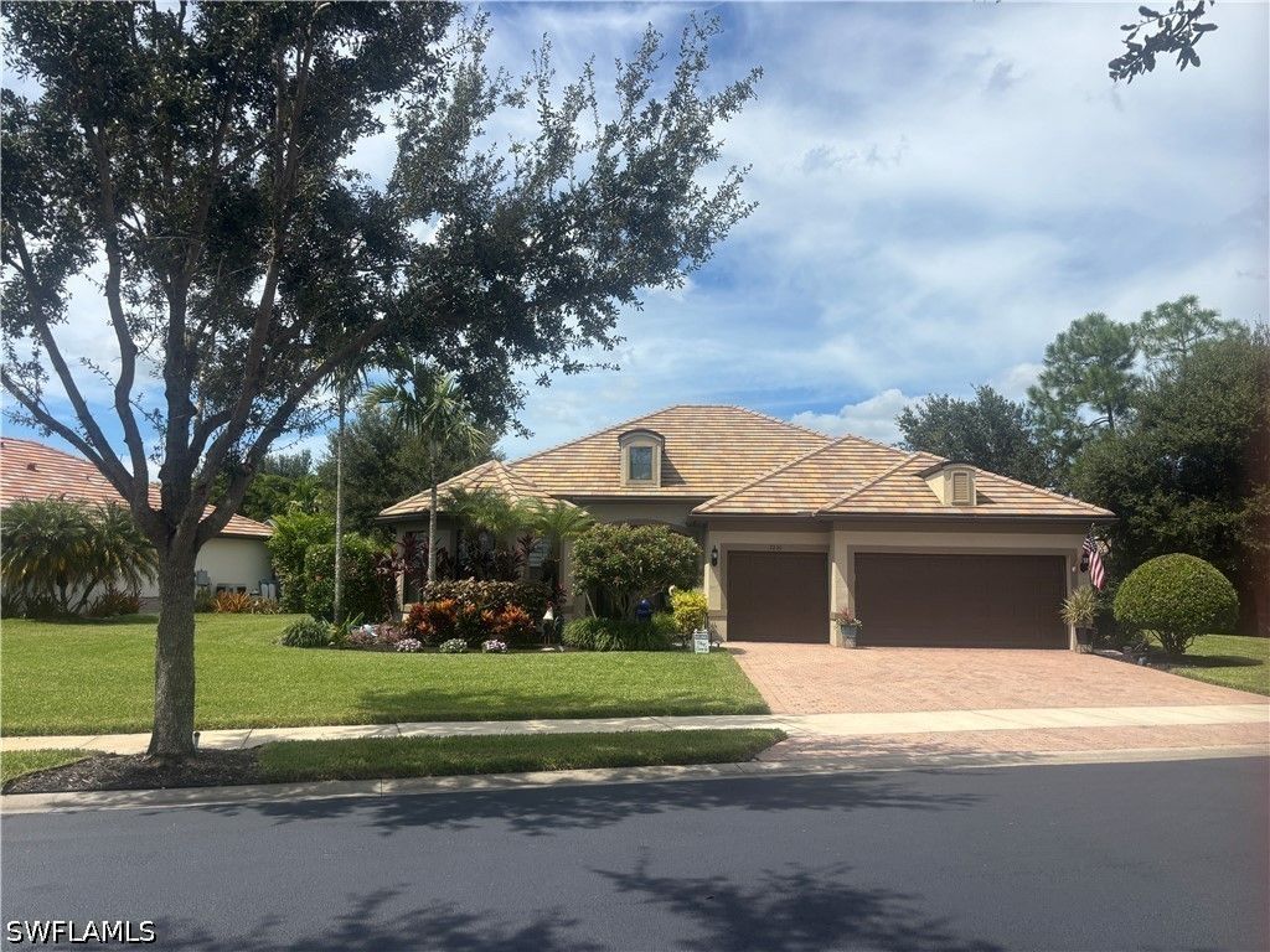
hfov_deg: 67.3
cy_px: 476
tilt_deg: +5.4
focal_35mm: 26
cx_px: 635
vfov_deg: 53.1
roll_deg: -0.9
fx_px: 954
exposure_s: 1/4082
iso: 50
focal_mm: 5.96
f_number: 1.6
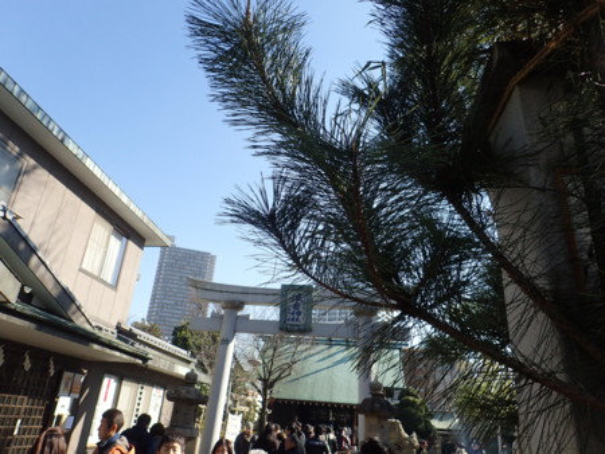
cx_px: 302
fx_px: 437
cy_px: 227
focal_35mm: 25
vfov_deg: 54.9
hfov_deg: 69.4
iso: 200
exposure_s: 1/200
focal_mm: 4.5
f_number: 8
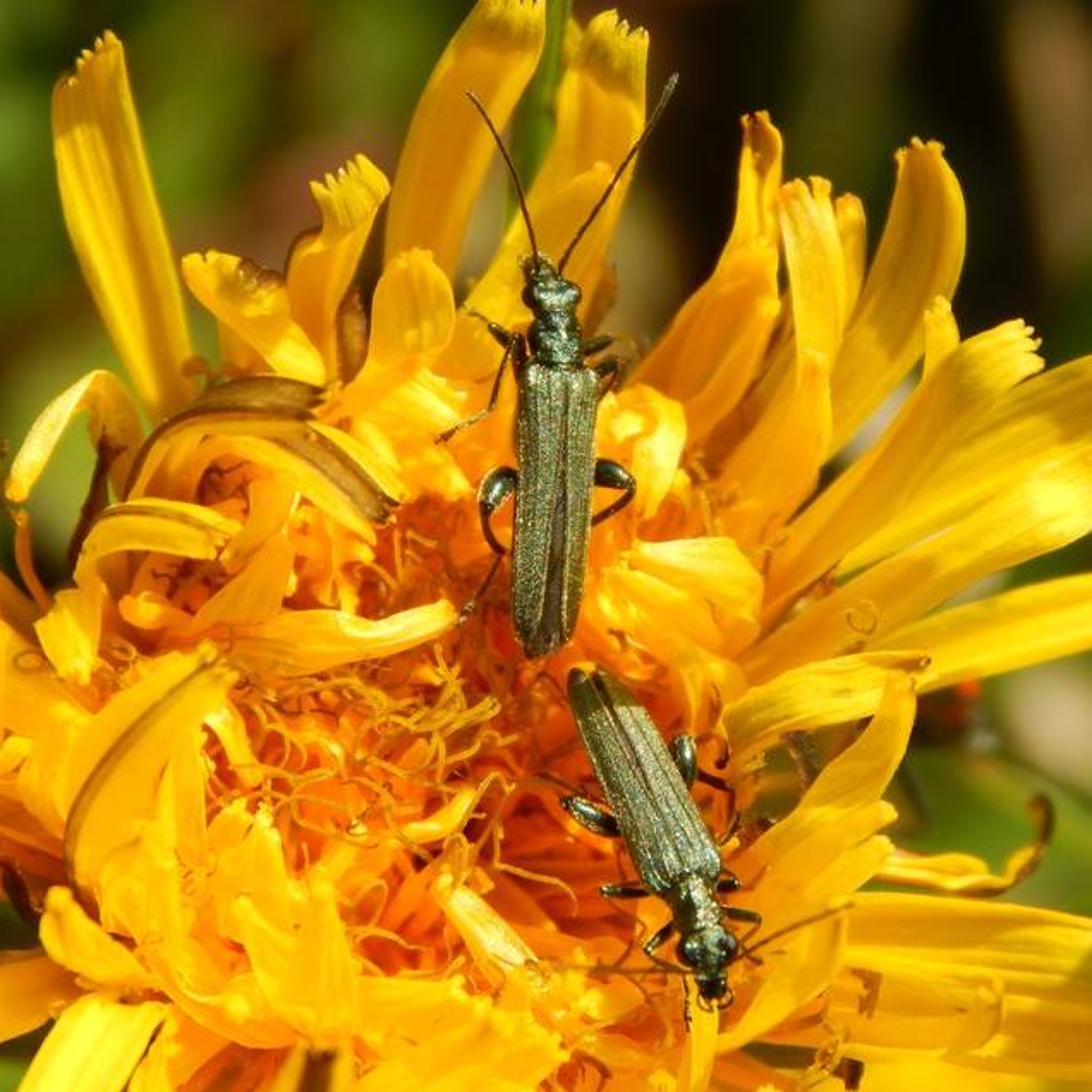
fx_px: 6781
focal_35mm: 190
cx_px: 590
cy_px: 544
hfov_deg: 9.2
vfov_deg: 9.2
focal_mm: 28.7
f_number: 5.1
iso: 125
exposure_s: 1/500
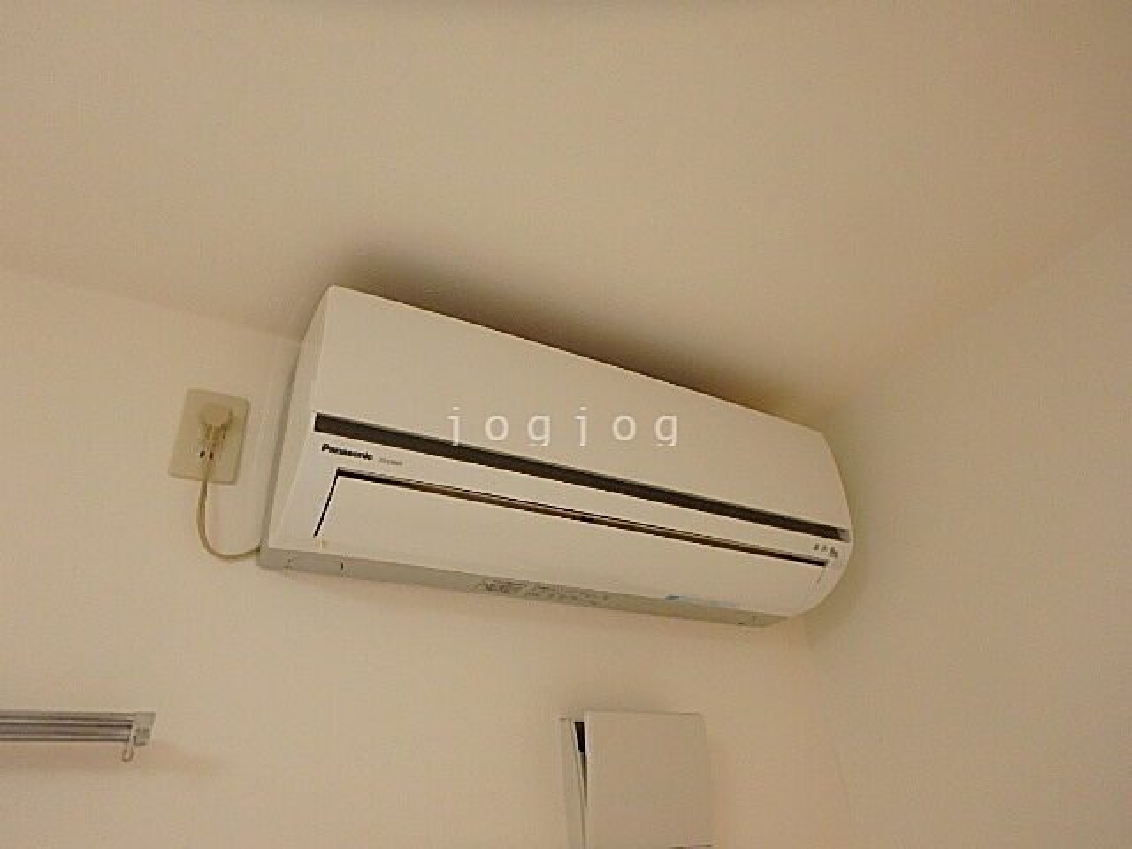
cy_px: 424
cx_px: 566
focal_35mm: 21
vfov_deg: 63.4
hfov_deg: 79.0
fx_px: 687
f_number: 3.5
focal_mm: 3.7
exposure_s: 1/30
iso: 250
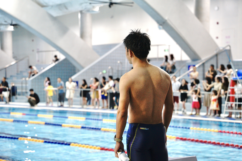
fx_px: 497
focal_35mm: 74
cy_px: 80
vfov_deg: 18.4
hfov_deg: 27.4
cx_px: 121
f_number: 4
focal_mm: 74
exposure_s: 1/250
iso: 3200
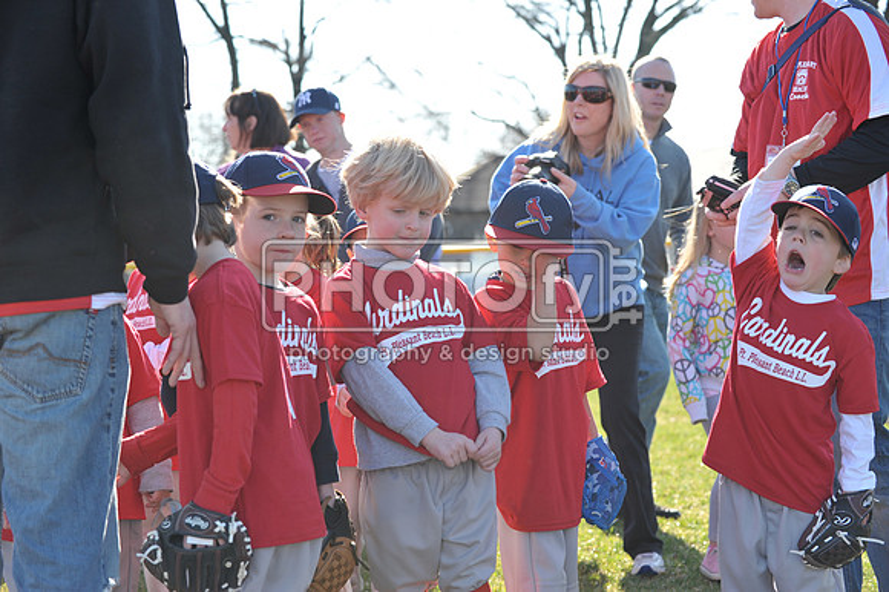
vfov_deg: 19.4
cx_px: 444
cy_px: 296
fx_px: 1728
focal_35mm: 70
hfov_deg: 28.9
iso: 400
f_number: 5.6
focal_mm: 70
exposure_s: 1/640
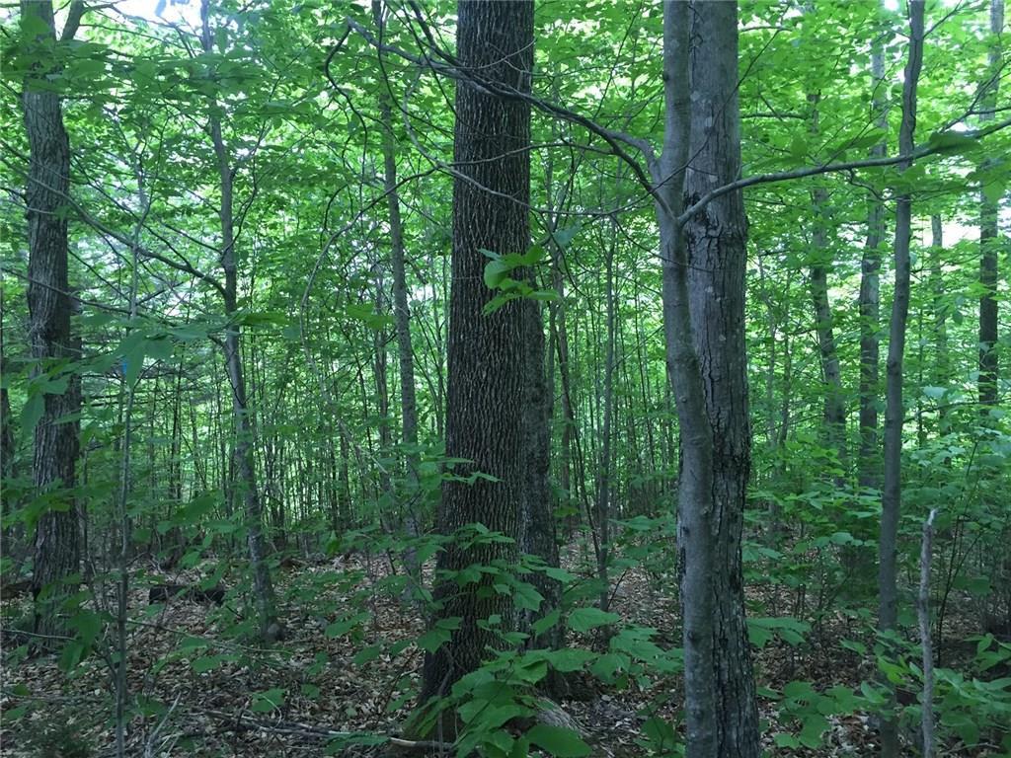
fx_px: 847
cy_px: 379
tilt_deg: -2.1
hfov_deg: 61.7
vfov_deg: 48.2
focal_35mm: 29
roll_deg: -1.1
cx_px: 506
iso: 125
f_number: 2.2
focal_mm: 4.15
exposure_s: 1/30
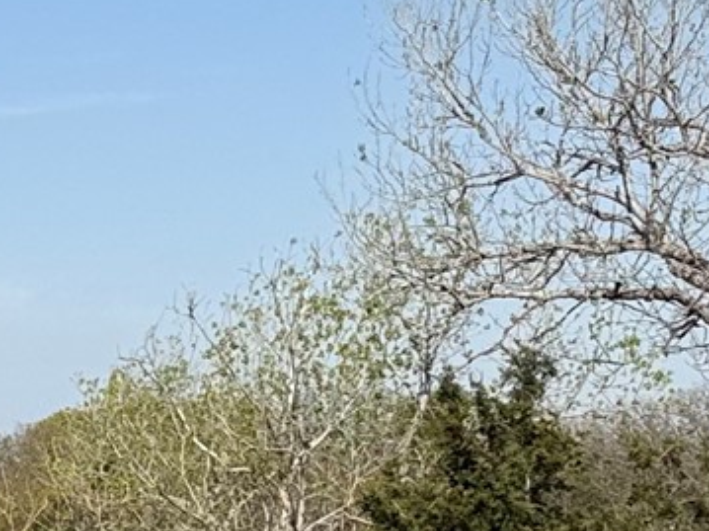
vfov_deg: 10.2
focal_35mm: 137
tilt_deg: -8.2
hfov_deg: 12.6
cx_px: -721
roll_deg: +0.2
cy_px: 967
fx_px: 2805
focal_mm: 6.76
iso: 80
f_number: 1.78
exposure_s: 1/6173
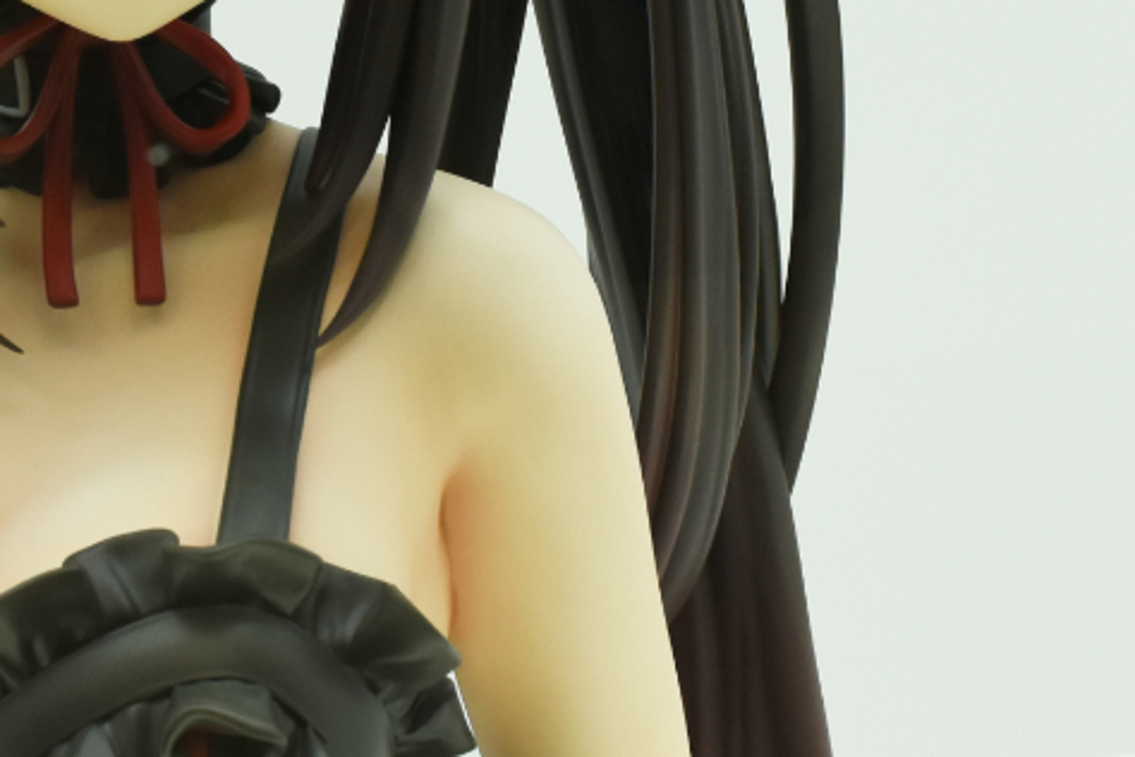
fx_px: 3878
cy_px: 144
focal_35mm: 123
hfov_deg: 16.6
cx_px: 280
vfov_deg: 11.1
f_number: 8
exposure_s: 1/160
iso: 640
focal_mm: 24
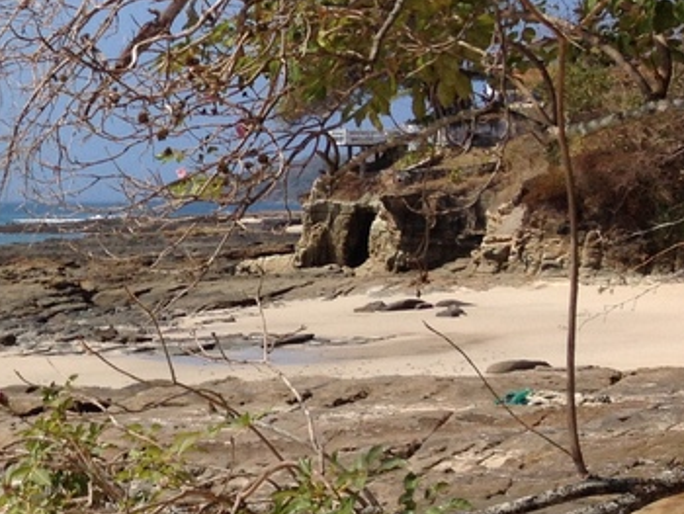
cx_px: -459
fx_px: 2373
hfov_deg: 14.8
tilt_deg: -2.3
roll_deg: +0.7
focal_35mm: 120
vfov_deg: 12.4
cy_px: 182
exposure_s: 1/2762
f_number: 2.4
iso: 50
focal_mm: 4.28
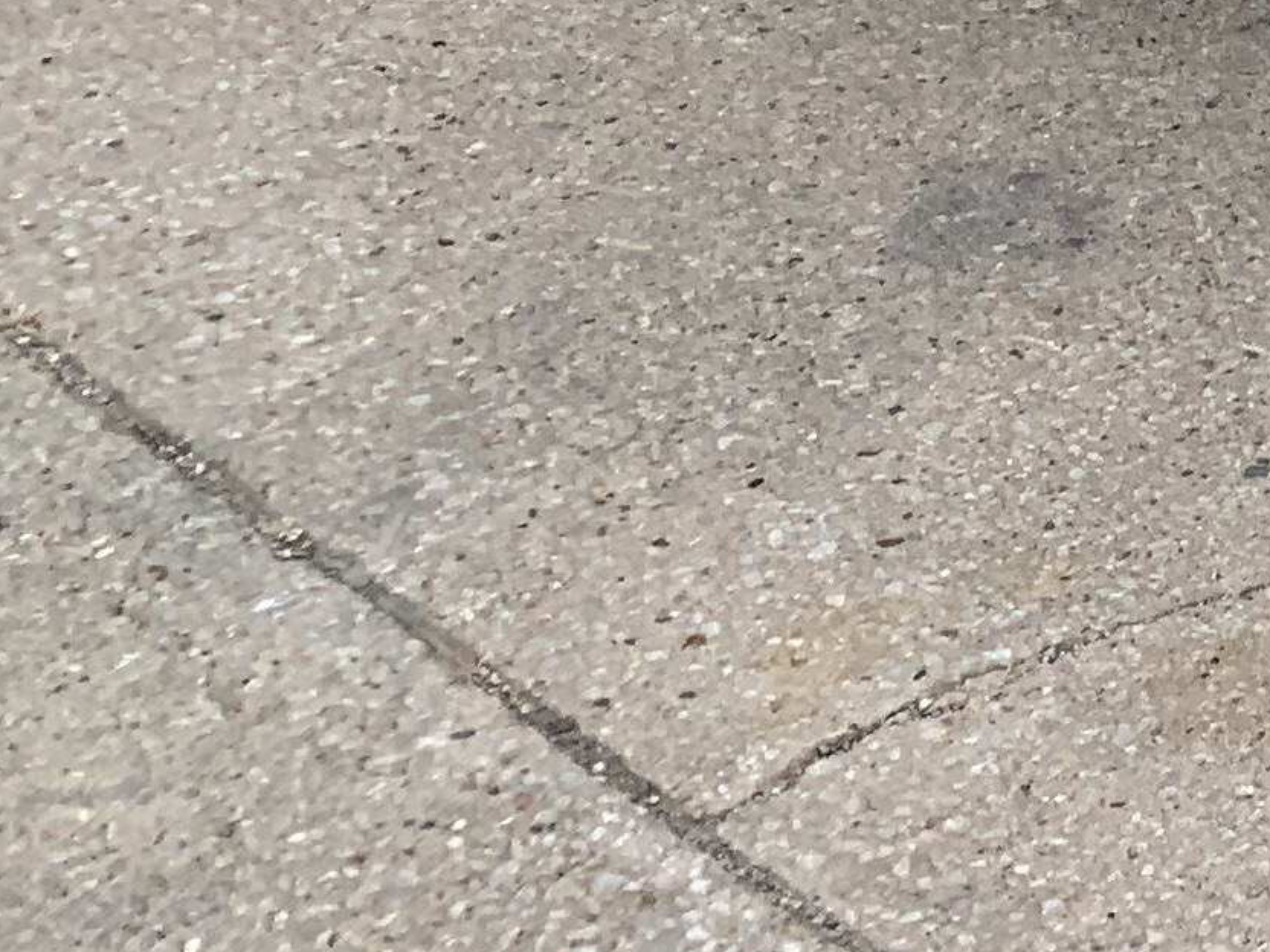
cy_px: -1242
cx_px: 2804
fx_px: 4623
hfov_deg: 12.9
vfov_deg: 10.4
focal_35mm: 126
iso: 25
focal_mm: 4.25
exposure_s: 1/1468
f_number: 1.8
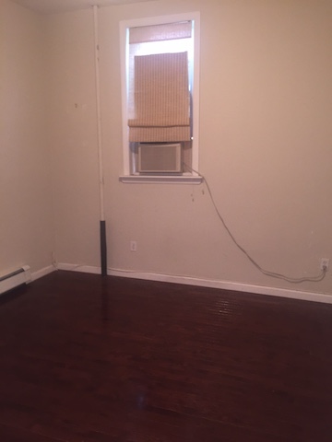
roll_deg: -0.1
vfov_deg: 61.7
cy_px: 221
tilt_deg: -10.8
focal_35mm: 29
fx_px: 371
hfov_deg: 48.2
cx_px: 166
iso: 160
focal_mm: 4.15
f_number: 2.2
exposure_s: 1/30
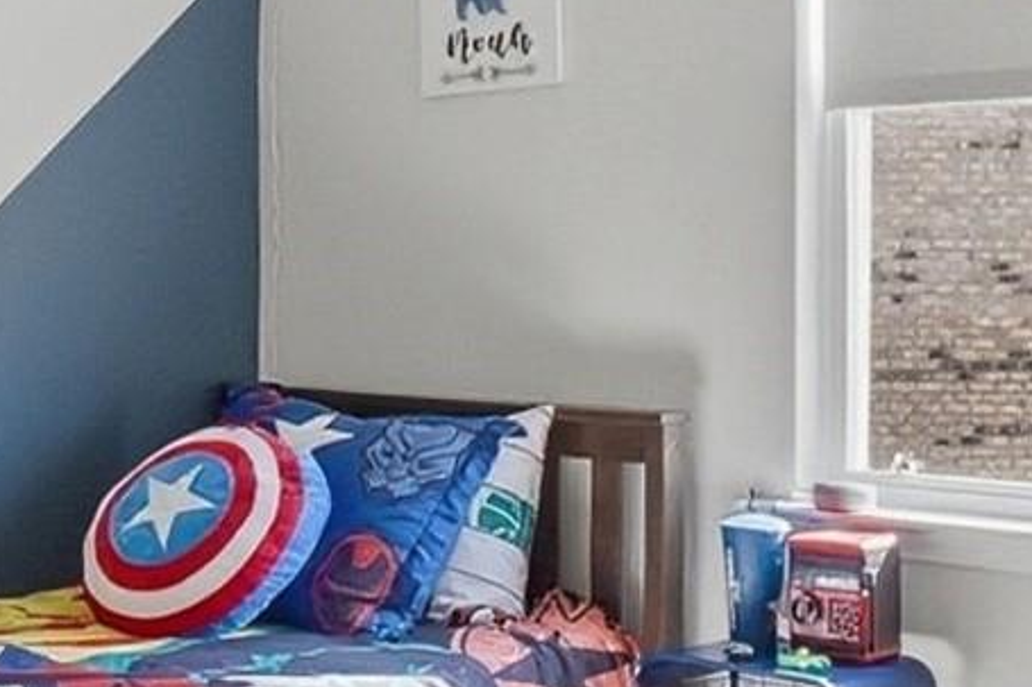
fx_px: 1891
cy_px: 251
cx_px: 5
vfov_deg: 20.5
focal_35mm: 66
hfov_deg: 28.7
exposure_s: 1/80
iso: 100
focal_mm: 10
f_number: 6.3
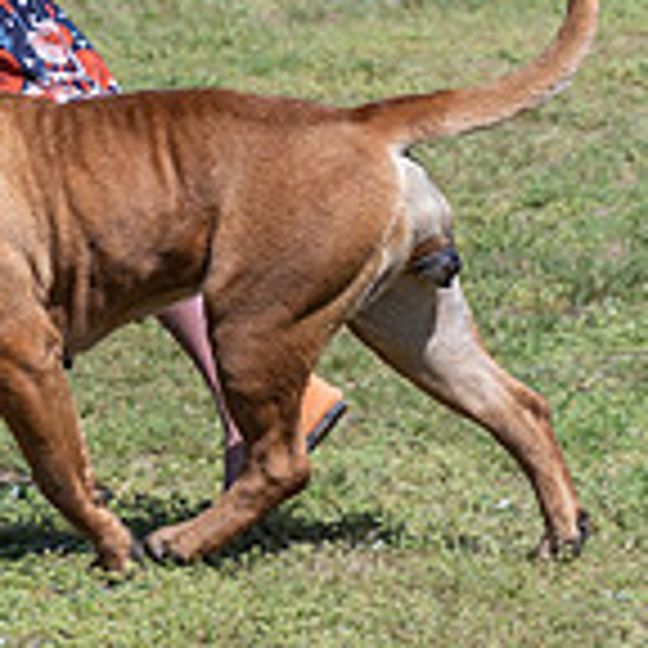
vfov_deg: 3.7
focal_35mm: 478
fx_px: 10124
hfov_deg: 3.7
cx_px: -271
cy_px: -152
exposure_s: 1/640
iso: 125
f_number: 6.3
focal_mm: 110
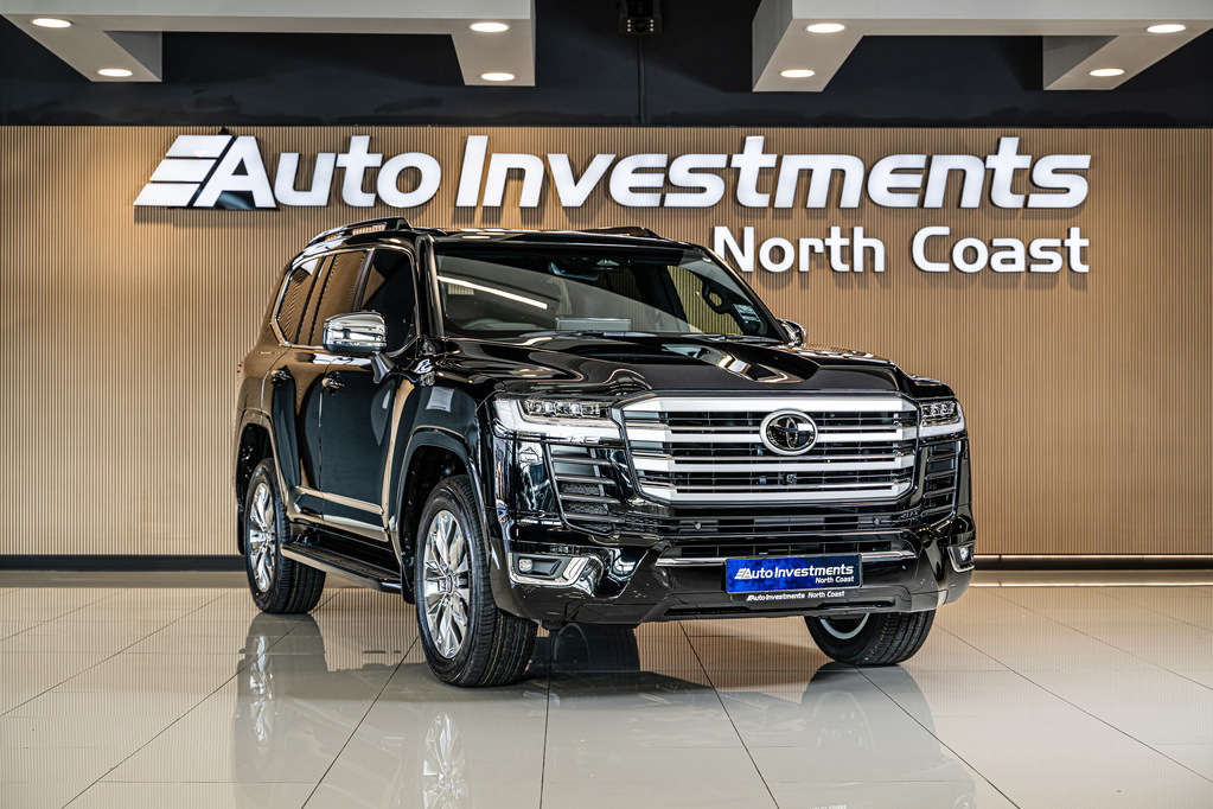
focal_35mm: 58
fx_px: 1954
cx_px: 606
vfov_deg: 23.4
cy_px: 404
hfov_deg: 34.5
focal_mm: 58
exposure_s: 1/125
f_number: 4
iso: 320
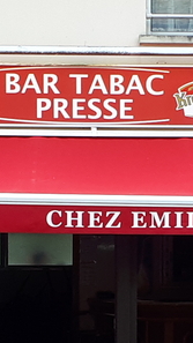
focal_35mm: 95
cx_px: 162
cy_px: 252
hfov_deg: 12.7
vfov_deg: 22.3
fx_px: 865
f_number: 1.9
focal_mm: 3.6
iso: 40
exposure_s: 1/177
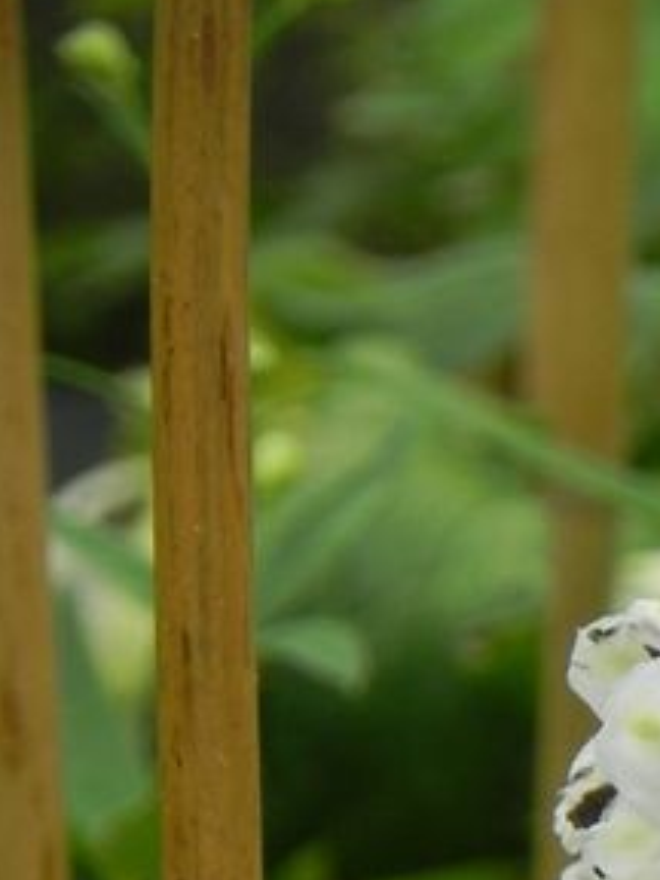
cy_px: 1182
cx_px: 846
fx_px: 20541
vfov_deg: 2.5
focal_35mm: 808
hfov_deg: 1.8
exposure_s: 1/200
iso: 160
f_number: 5
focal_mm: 51.8
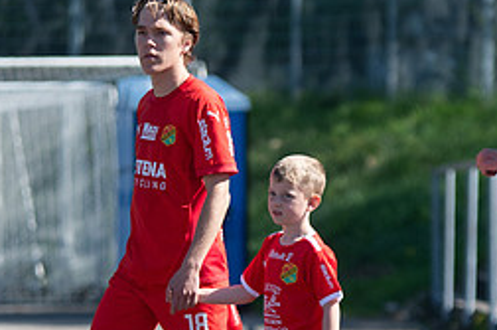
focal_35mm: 556
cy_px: 271
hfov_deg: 3.7
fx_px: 7661
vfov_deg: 2.5
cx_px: 253
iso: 125
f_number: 2.8
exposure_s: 1/1250
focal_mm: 140
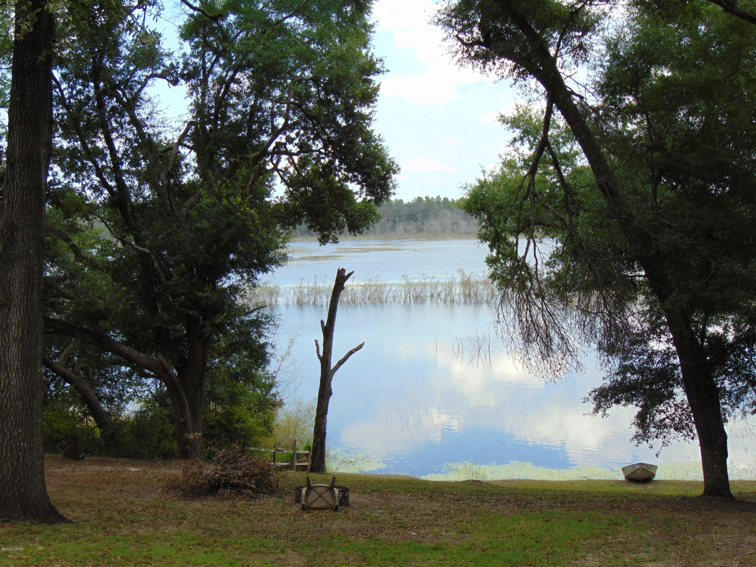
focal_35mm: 50
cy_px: 284
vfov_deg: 29.1
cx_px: 378
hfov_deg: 38.2
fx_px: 1092
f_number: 3.5
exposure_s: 1/400
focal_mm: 9
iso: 80
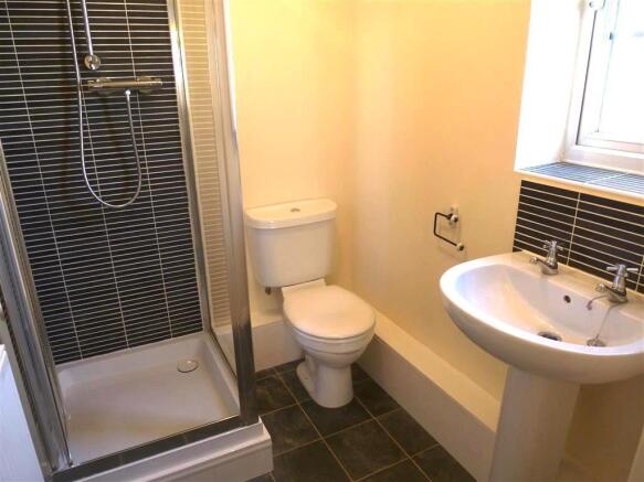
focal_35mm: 24
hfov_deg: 71.6
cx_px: 322
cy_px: 241
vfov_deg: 56.8
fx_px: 446
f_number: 3.3
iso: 250
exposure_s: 1/60
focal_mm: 4.3
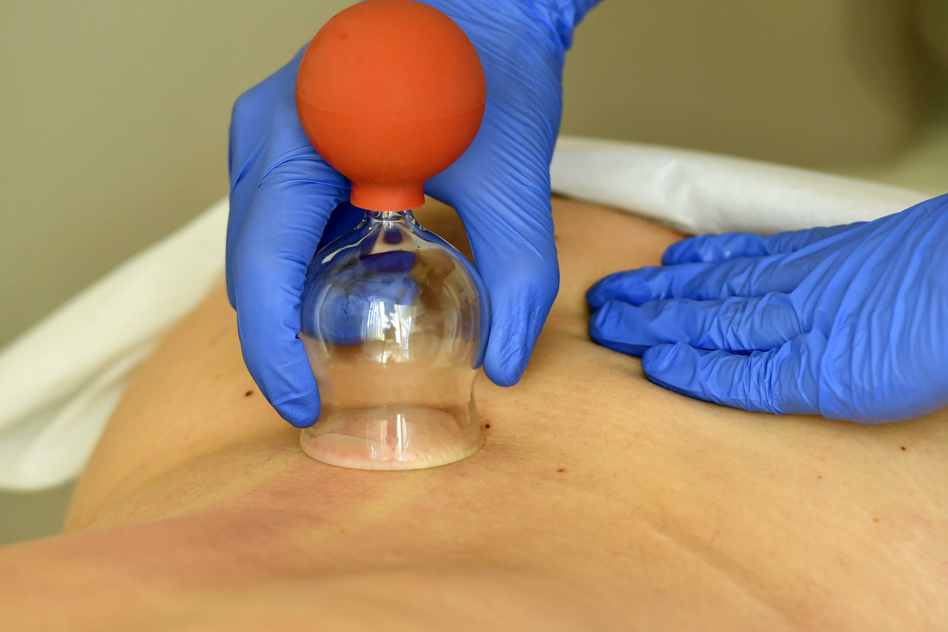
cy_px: 316
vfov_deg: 6.8
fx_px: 5319
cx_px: 474
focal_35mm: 202
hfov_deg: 10.2
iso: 640
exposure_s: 1/320
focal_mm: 135
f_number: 4
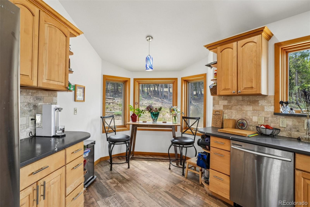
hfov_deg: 95.0
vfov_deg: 72.0
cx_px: 155
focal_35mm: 16
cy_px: 104
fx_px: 142
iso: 160
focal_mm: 11
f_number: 8
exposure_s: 1/30
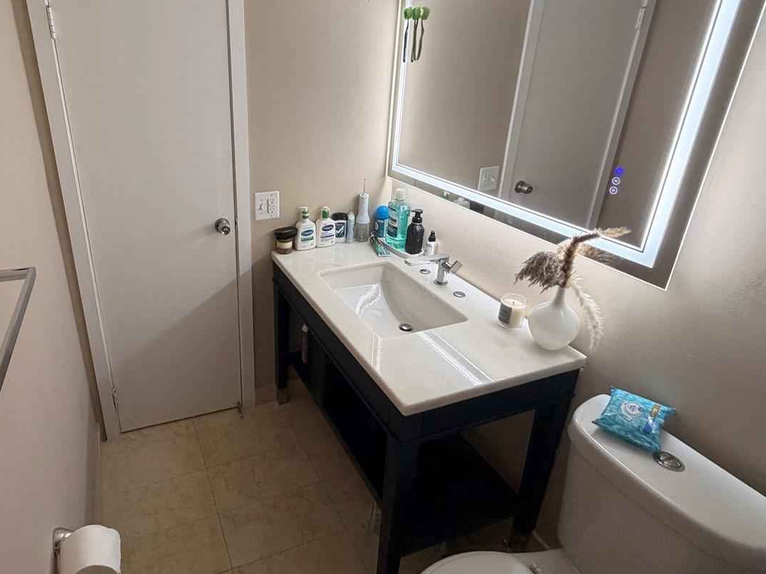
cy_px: 243
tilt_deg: -22.1
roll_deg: +1.7
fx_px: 465
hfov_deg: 76.7
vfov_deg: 63.1
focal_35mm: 21
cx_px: 262
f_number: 2.2
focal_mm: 2.22
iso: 200
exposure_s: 1/60
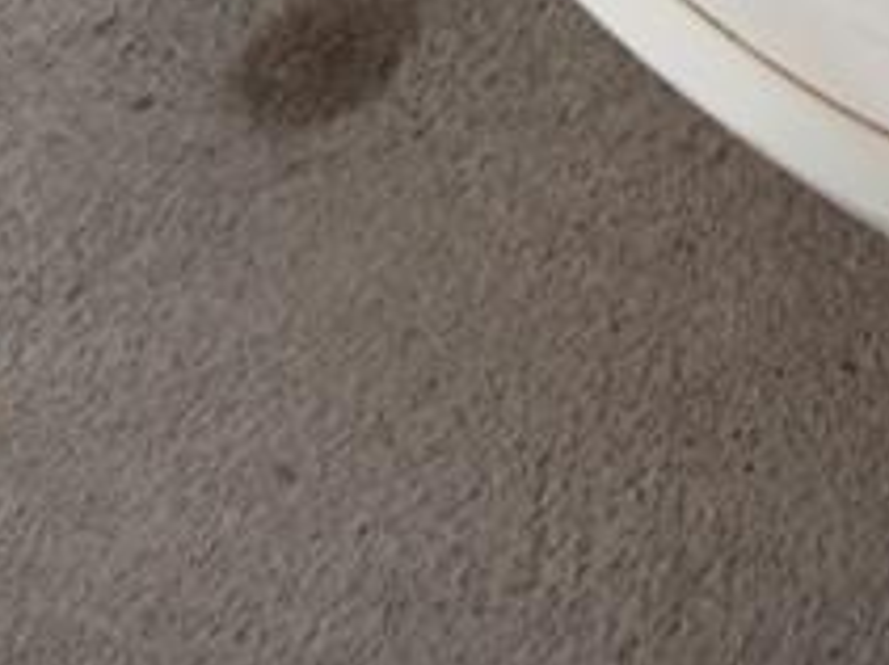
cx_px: 1293
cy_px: -341
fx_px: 2028
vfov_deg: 16.9
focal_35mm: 79
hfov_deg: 21.3
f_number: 1.8
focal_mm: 3.98
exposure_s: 1/120
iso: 25
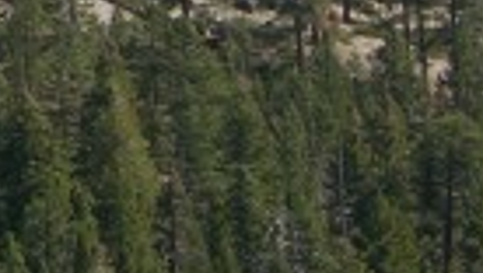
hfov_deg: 3.7
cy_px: -476
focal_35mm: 566
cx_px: -1218
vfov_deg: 2.1
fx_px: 7257
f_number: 5.2
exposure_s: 1/243
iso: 50
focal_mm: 17.8
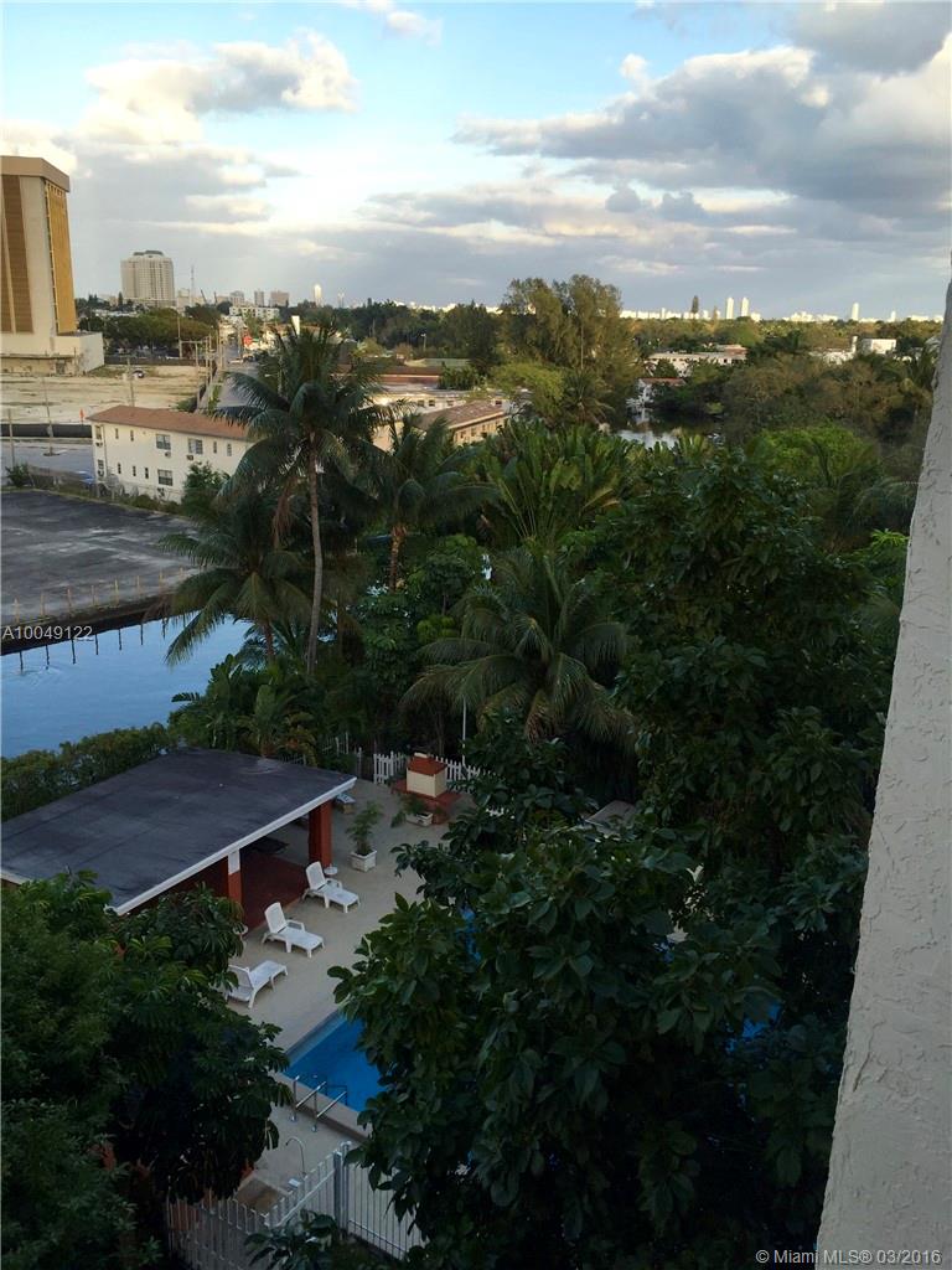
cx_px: 476
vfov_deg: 61.7
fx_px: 1063
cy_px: 635
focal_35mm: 29
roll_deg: -1.4
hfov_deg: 48.2
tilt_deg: -15.4
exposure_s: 1/449
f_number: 2.2
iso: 32
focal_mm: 4.15
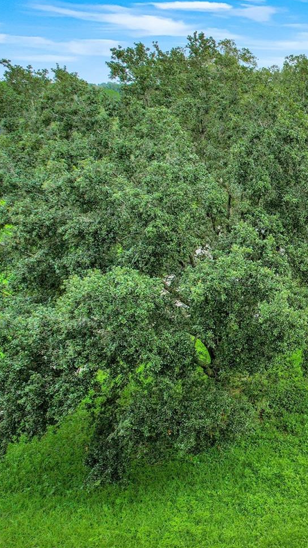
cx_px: 434
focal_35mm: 38
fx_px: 551
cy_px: 285
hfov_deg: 25.3
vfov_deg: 52.8
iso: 100
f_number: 2.8
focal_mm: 8.38
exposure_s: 1/320
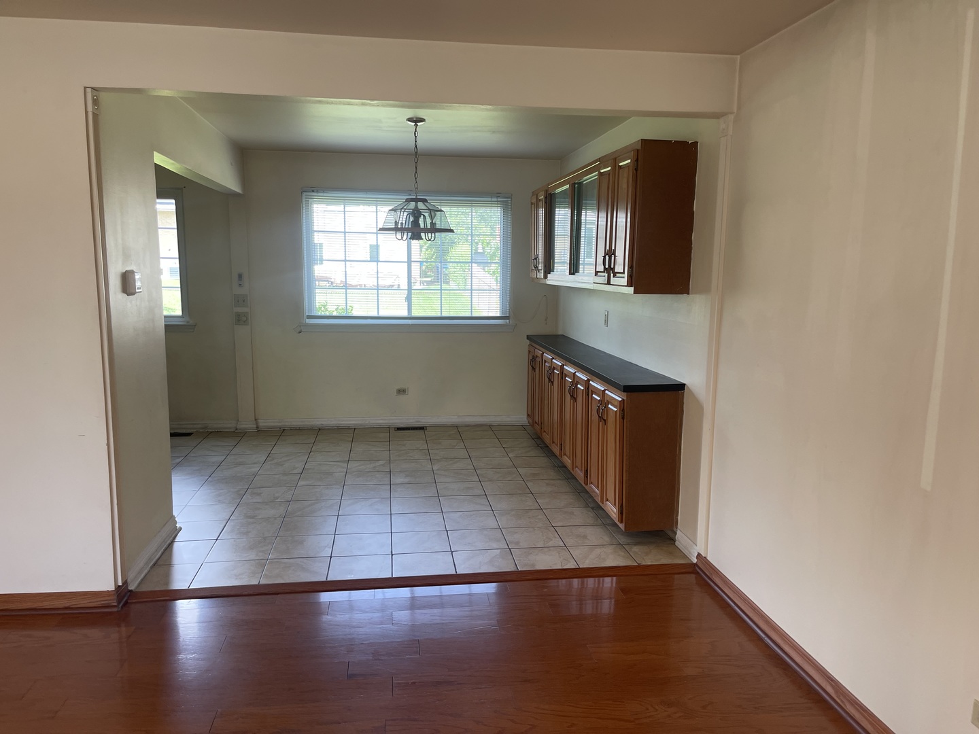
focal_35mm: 25
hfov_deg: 69.4
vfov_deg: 54.9
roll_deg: -0.9
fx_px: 707
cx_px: 490
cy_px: 367
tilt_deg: -8.3
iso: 100
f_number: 1.6
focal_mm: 5.1
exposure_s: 1/120
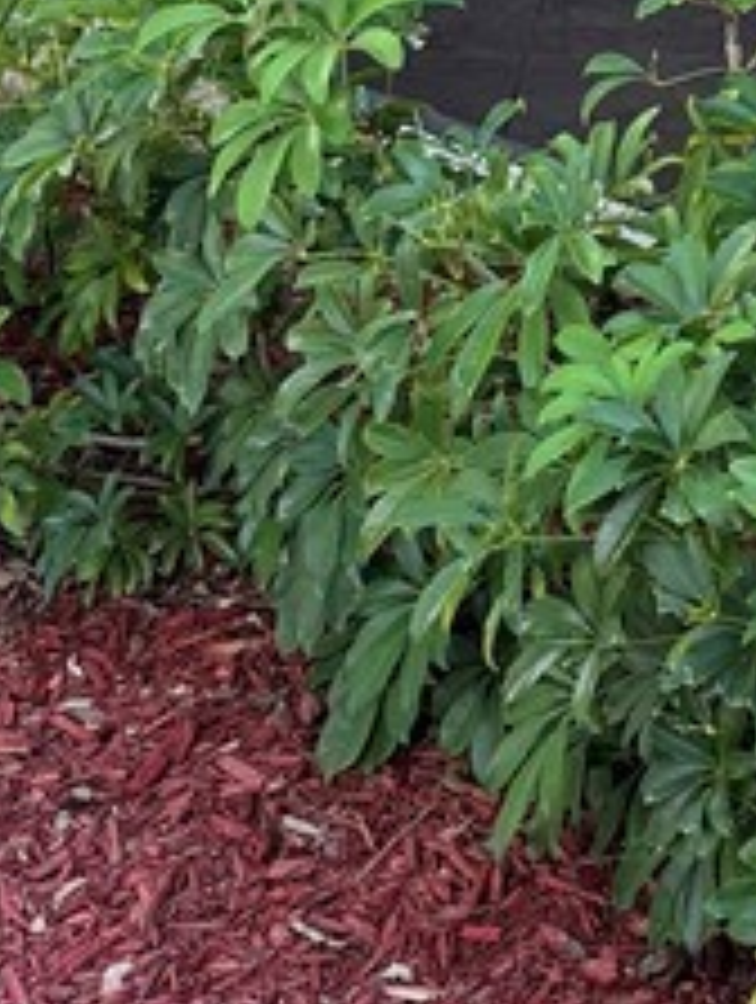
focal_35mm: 110
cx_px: 680
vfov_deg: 14.7
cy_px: -990
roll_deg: -2.0
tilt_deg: +2.9
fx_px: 3194
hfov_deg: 13.4
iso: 80
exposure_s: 1/325
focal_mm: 6.76
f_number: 1.78
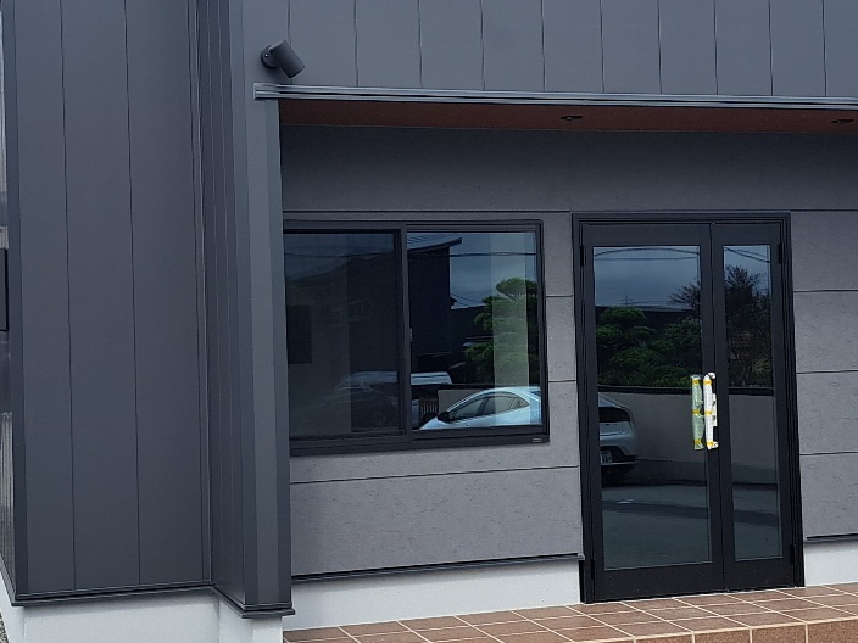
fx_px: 1562
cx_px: 495
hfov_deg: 30.7
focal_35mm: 63
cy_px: 292
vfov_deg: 23.3
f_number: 1.8
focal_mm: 5.23
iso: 50
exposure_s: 1/2500
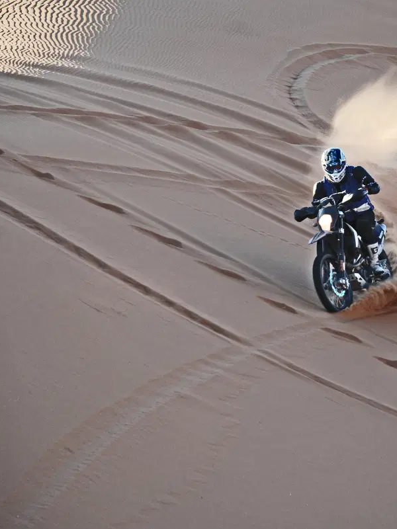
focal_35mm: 271
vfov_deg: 7.3
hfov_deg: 5.5
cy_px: 265
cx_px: 318
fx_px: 4140
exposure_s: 1/160
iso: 200
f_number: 5.6
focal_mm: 125
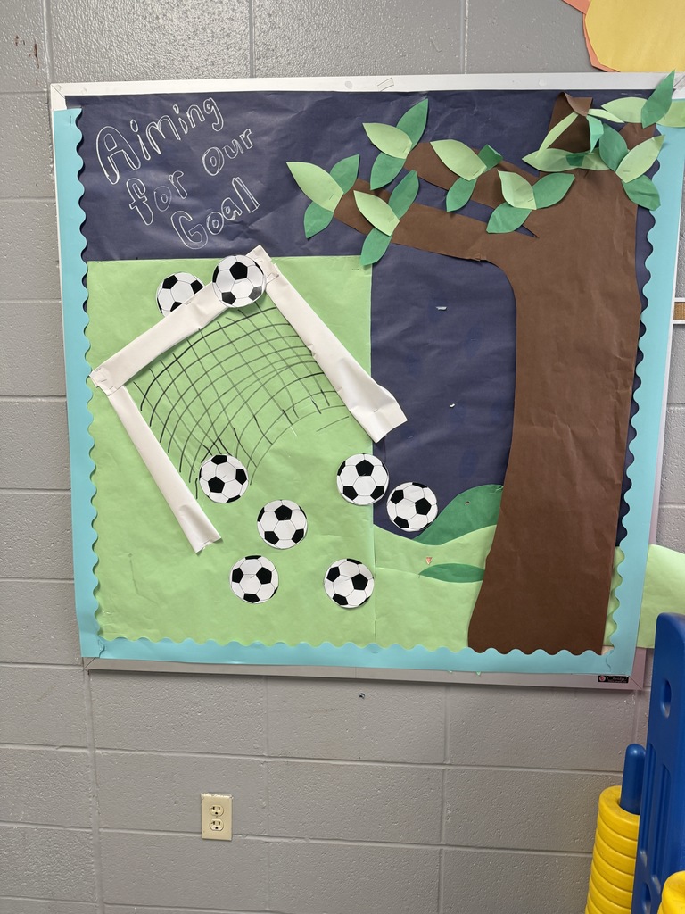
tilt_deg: -7.0
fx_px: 633
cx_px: 342
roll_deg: -0.3
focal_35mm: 24
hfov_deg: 56.8
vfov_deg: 71.6
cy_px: 457
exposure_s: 1/60
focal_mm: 6.76
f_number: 1.78
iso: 160
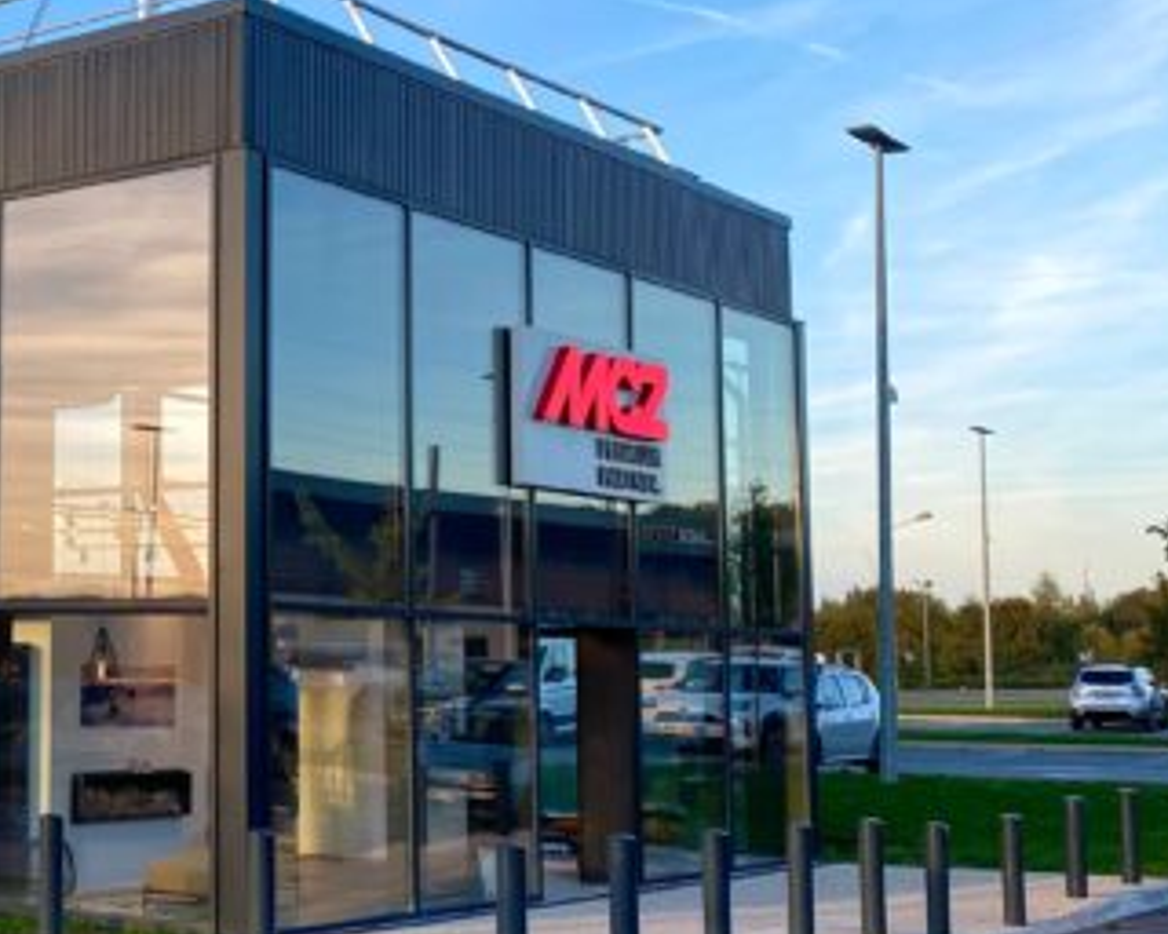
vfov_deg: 25.0
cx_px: -66
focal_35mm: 61
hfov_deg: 28.5
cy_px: 452
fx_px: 2109
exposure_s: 1/531
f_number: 1.8
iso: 32
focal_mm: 4.25
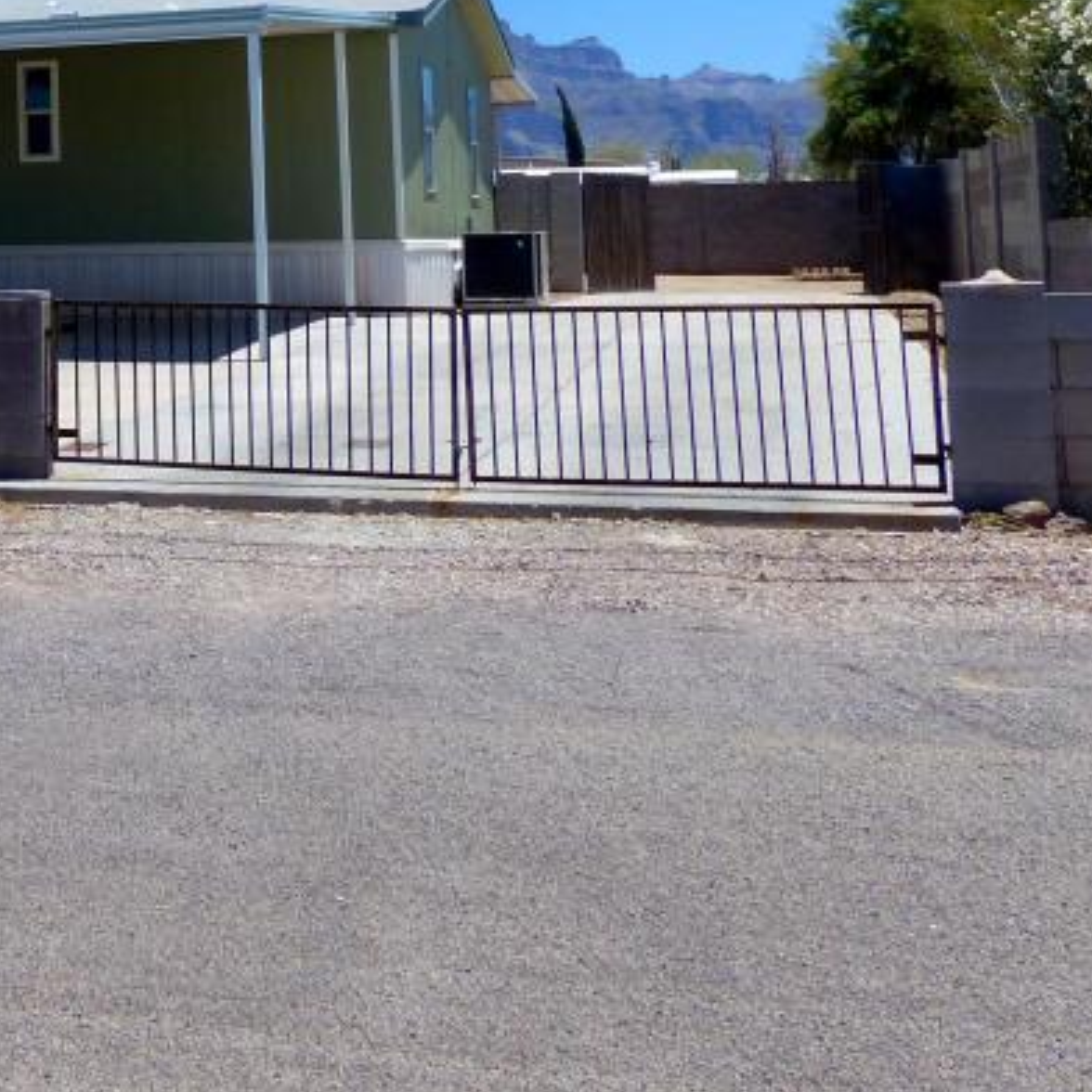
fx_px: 2141
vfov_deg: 27.4
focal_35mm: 60
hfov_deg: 25.1
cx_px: -290
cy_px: 78
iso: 100
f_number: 4
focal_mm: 4.5
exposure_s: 1/1300
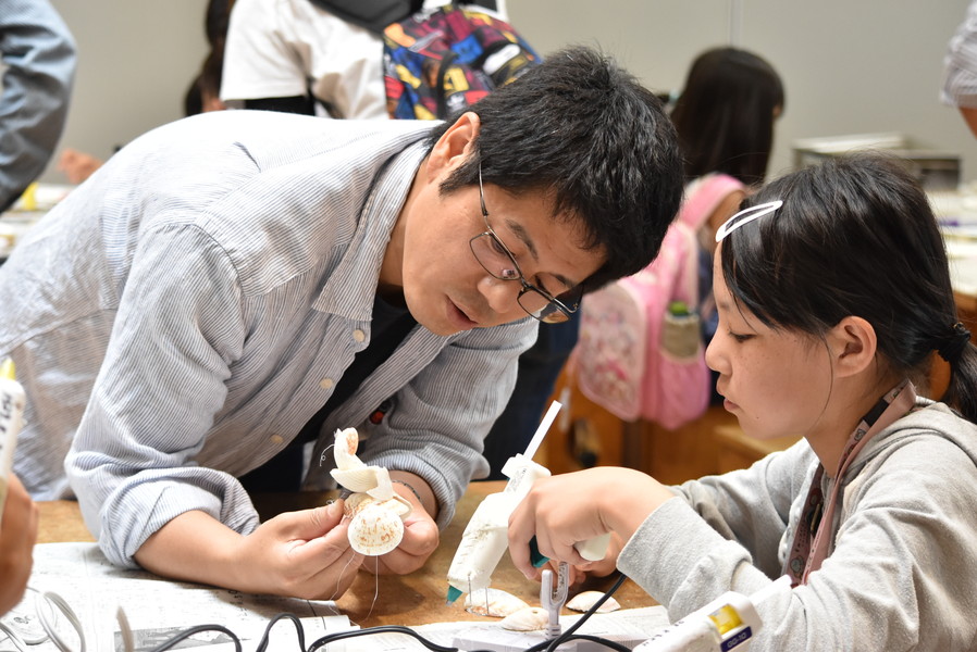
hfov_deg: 24.6
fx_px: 2240
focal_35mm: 82
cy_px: 326
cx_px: 488
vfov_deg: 16.6
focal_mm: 55
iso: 1250
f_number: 4.5
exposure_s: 1/60
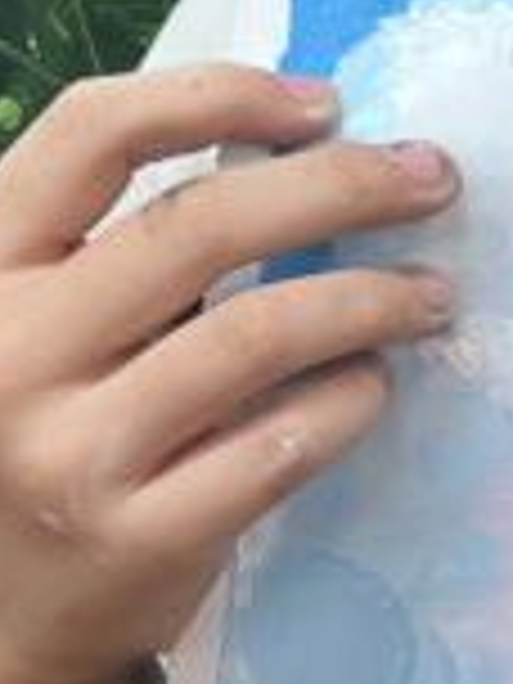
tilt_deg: -17.9
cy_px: 122
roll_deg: +0.1
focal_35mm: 171
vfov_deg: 11.5
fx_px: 3379
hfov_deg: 8.2
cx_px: 1058
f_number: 1.6
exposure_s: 1/121
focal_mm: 5.1
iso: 80
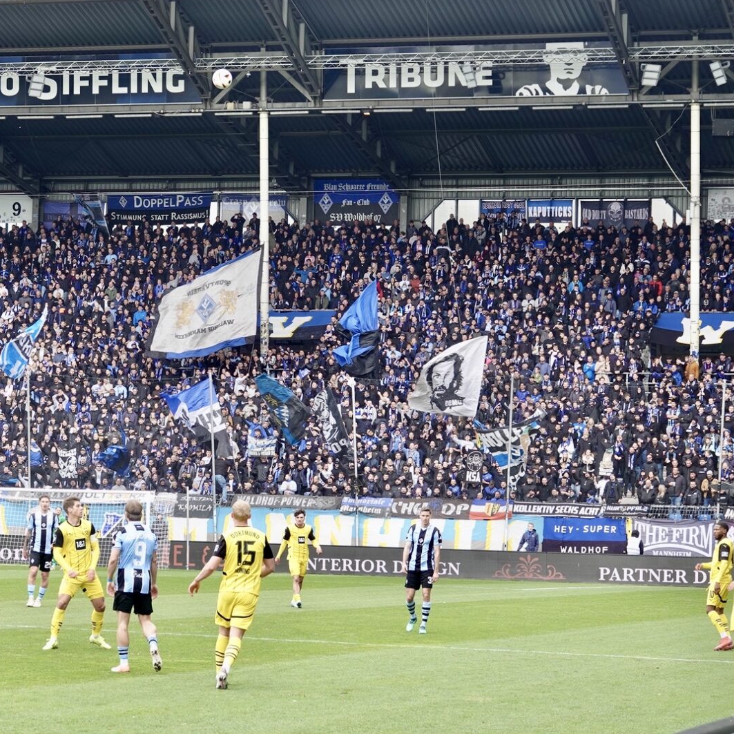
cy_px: 366
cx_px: 215
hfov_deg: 13.6
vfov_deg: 13.6
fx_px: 3071
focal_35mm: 128
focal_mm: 36.72
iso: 100
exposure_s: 1/125
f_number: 4
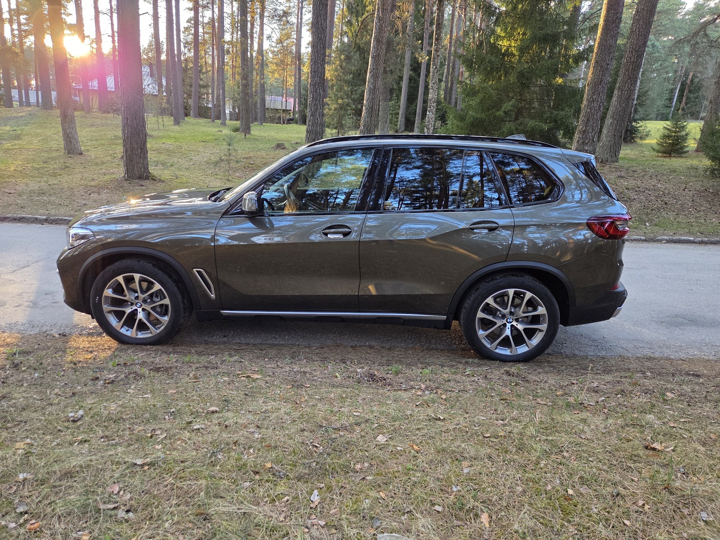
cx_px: 360
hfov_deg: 73.9
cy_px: 270
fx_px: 478
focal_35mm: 23
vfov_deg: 58.9
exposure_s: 1/180
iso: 200
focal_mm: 5.4
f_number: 1.8
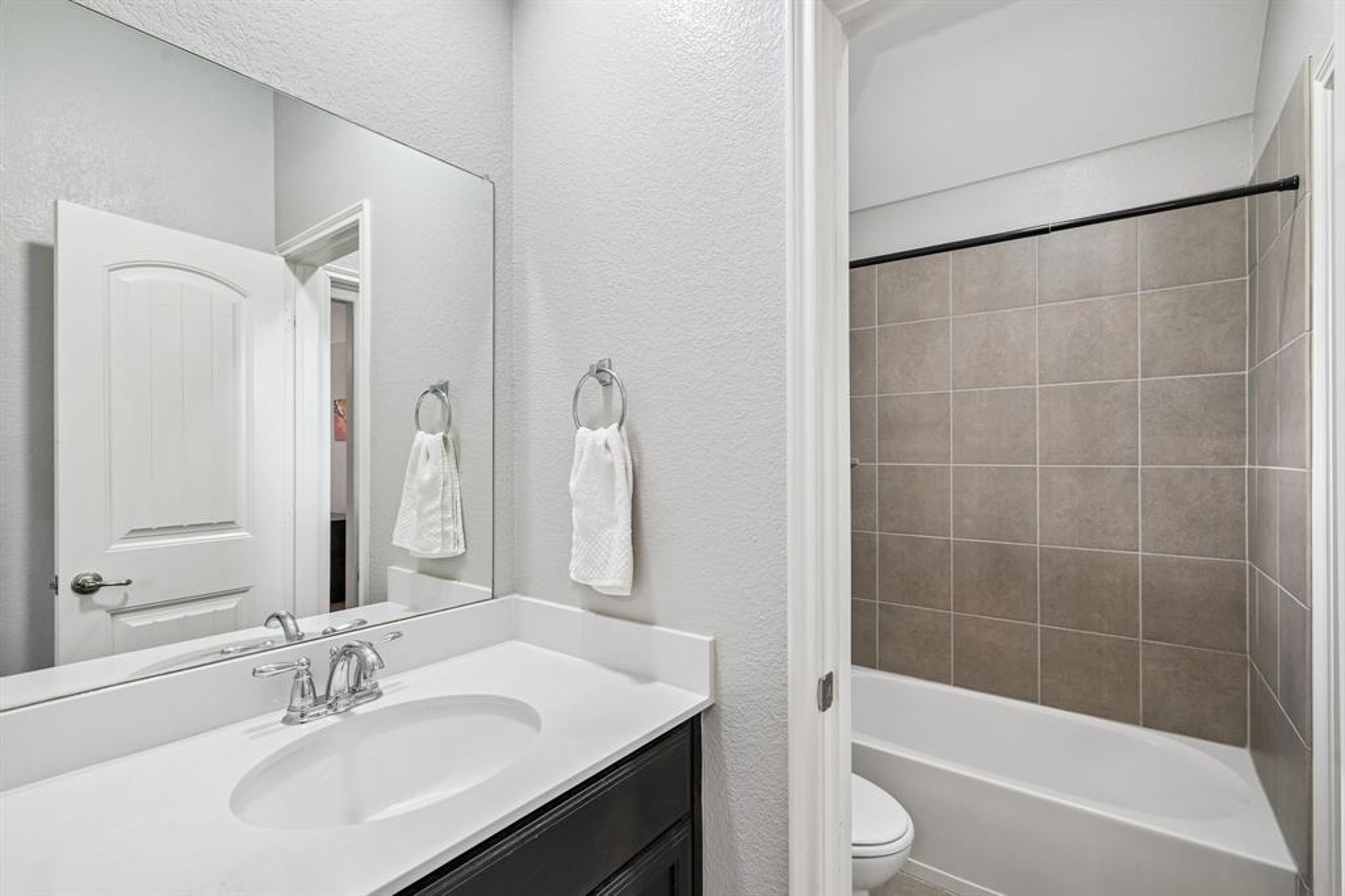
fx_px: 598
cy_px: 448
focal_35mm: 16
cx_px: 672
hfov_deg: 96.8
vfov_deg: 73.7
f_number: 8
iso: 400
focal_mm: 16
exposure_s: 1/20
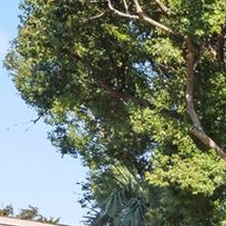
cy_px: 312
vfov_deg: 16.1
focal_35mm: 101
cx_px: 551
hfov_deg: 12.9
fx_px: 746
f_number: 14
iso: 100
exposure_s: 1/5
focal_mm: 16
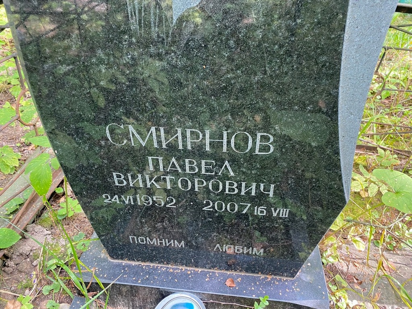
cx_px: 206
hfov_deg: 67.3
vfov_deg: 53.1
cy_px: 154
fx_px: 309
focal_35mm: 26
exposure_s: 1/75
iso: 125
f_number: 1.8
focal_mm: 4.25
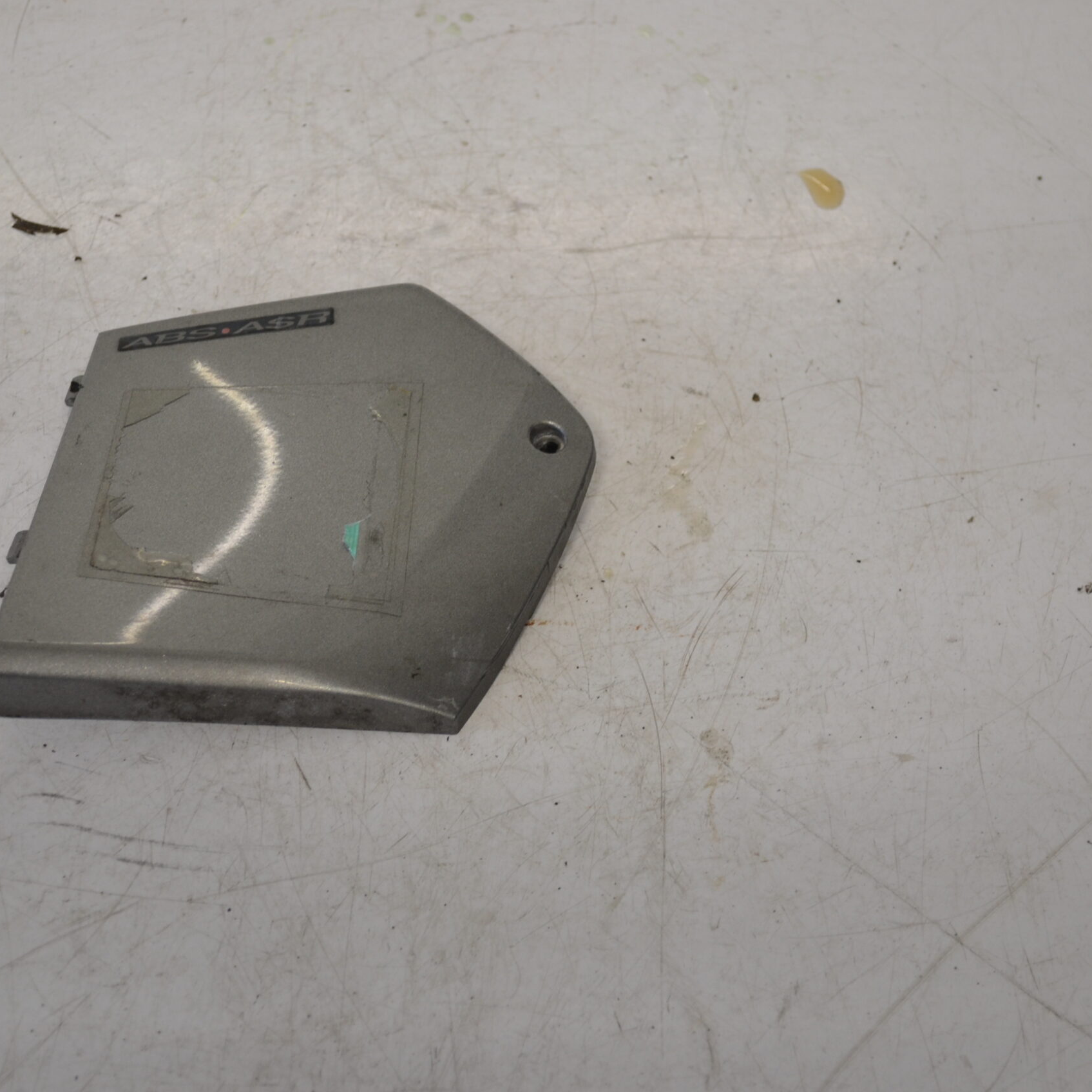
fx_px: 2748
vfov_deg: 22.5
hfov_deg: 22.4
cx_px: 450
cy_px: 549
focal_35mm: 77
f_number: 5.3
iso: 400
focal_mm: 40
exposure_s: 1/30
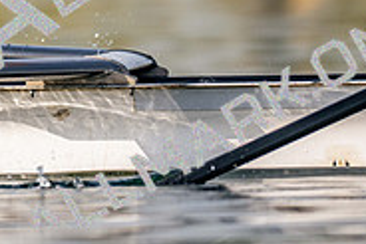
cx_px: -191
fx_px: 19280
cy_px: -114
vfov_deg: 0.7
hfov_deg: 1.1
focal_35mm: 1895
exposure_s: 1/2500
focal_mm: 600
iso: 180
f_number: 4
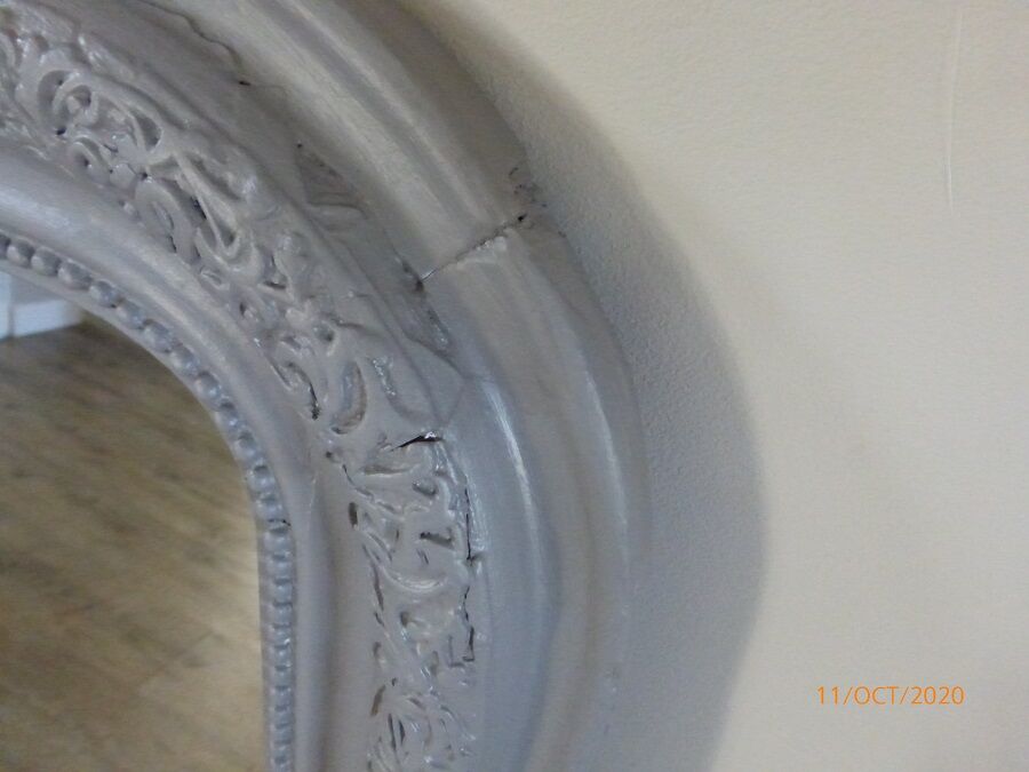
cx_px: 514
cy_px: 386
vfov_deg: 54.9
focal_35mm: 25
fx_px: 743
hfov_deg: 69.4
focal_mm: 4.3
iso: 1600
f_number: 3.3
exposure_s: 1/125
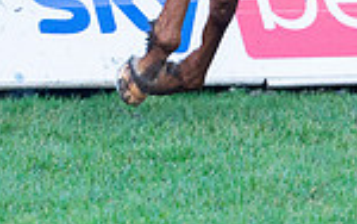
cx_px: 189
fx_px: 7020
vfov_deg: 1.8
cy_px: -203
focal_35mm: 721
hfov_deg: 2.9
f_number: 3.5
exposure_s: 1/1250
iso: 1250
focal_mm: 145
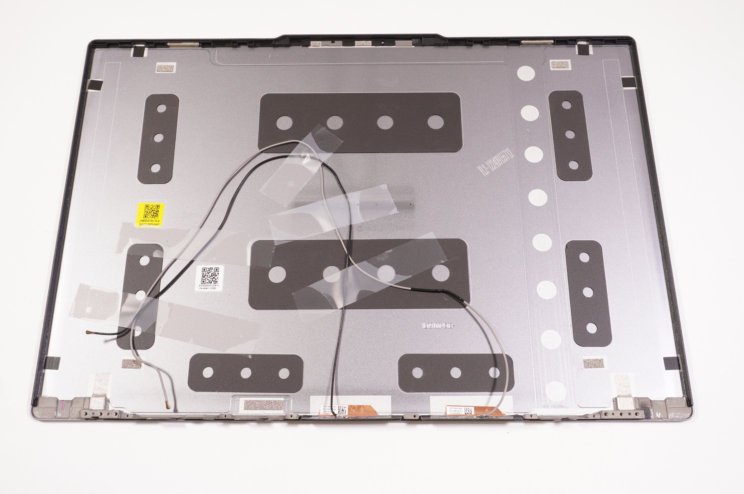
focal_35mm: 35
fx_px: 713
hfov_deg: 55.1
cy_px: 226
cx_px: 359
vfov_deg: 38.2
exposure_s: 1/100
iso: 640
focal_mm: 21
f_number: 5.6
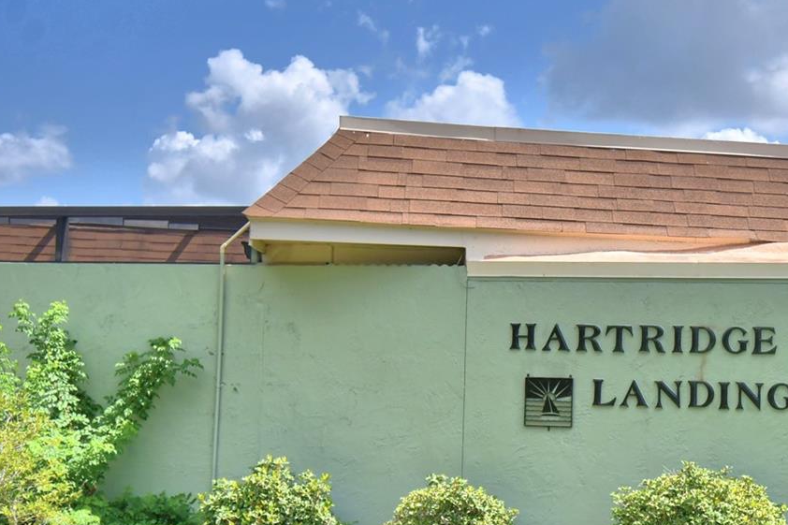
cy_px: 376
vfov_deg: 23.6
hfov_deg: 33.6
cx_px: 677
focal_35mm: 57
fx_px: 1247
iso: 100
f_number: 5.6
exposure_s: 1/800
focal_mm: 20
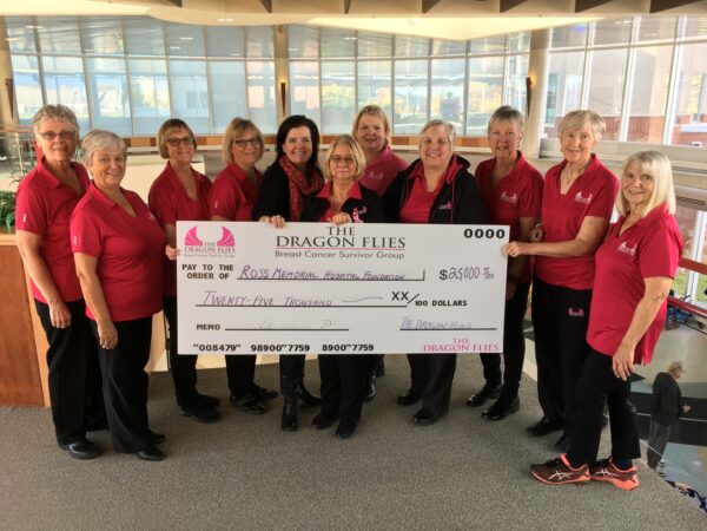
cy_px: 266
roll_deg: -0.2
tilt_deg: -16.3
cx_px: 354
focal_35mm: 29
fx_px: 592
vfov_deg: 48.2
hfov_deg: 61.7
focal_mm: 4.15
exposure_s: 1/40
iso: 25
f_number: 2.2
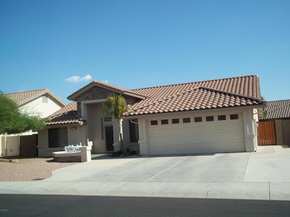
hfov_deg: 51.4
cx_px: 145
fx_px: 302
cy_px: 108
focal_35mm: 36
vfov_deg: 39.7
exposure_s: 1/250
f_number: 8
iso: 80
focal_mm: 6.5
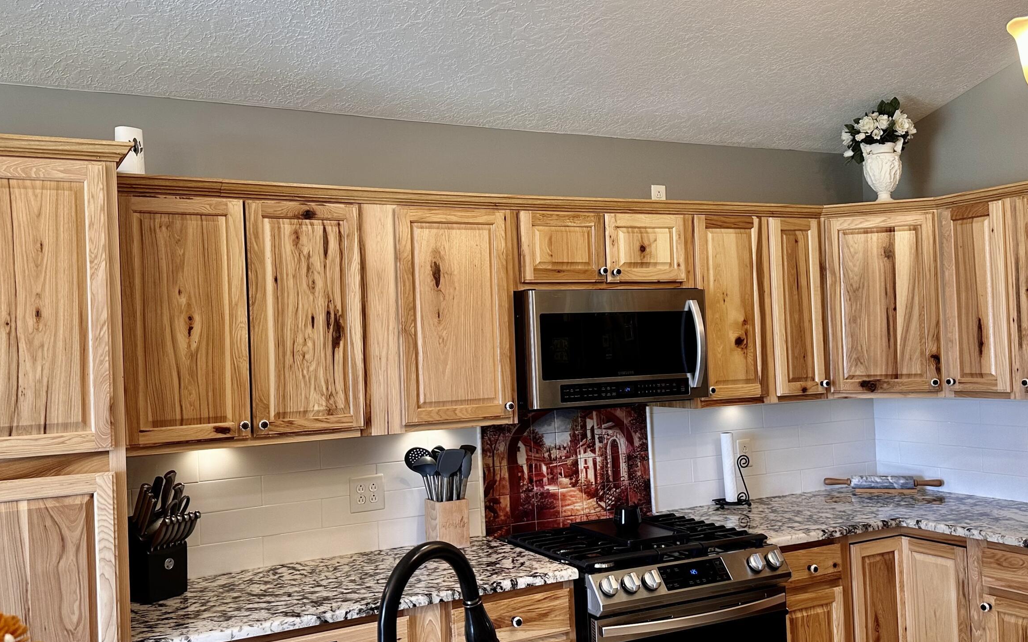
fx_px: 924
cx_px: 480
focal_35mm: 33
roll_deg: +2.0
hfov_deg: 58.1
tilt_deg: +1.3
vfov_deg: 38.3
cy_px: 329
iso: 160
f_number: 1.78
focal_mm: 6.86
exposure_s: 1/120
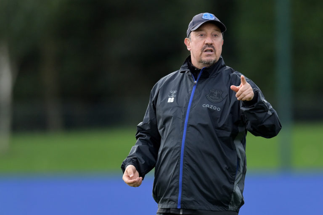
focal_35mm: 400
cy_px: 108
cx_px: 162
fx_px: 3589
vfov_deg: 3.4
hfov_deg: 5.2
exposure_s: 1/4000
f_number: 3.2
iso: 800
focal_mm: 400
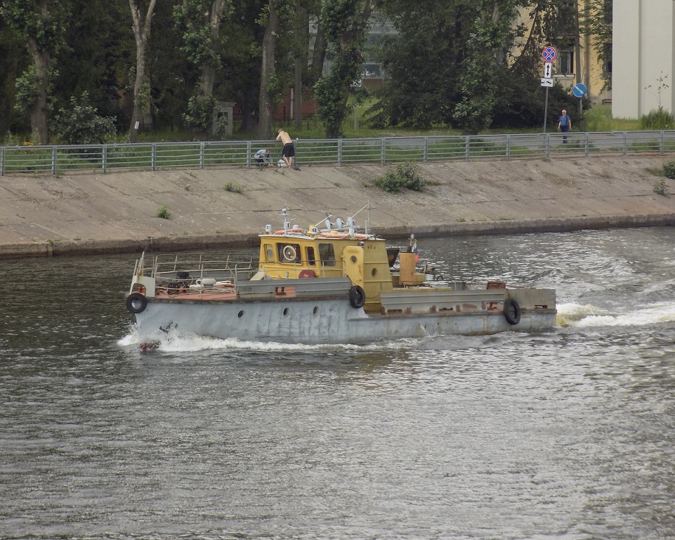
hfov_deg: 7.9
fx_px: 4915
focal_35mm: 246
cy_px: 271
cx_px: 319
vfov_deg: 6.3
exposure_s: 1/125
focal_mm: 41.8
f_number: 5.6
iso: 80
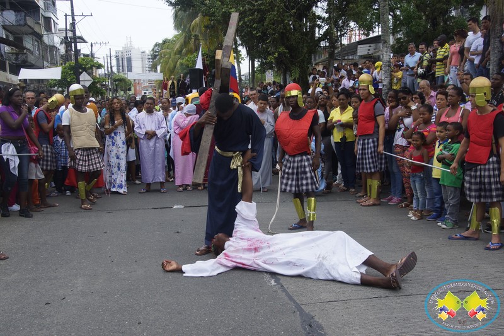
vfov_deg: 31.9
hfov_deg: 46.4
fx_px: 588
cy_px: 168
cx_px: 252
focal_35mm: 42
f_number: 9
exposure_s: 1/500
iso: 400
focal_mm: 28
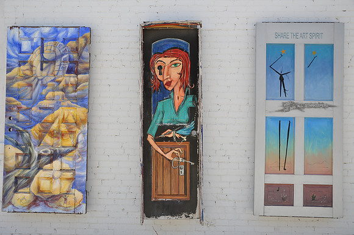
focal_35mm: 33
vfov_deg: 39.9
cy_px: 118
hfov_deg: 57.3
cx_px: 177
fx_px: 324
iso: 200
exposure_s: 1/200
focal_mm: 22
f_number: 7.1
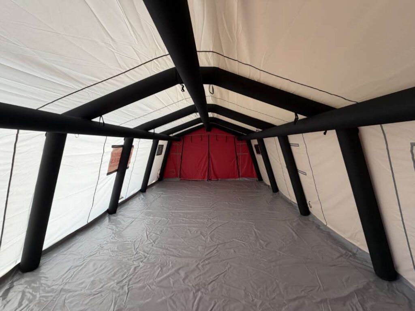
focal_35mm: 14
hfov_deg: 102.1
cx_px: 208
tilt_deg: -3.3
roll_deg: -0.2
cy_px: 156
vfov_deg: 85.7
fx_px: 168
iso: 100
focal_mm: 2.22
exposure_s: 1/121
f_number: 2.2
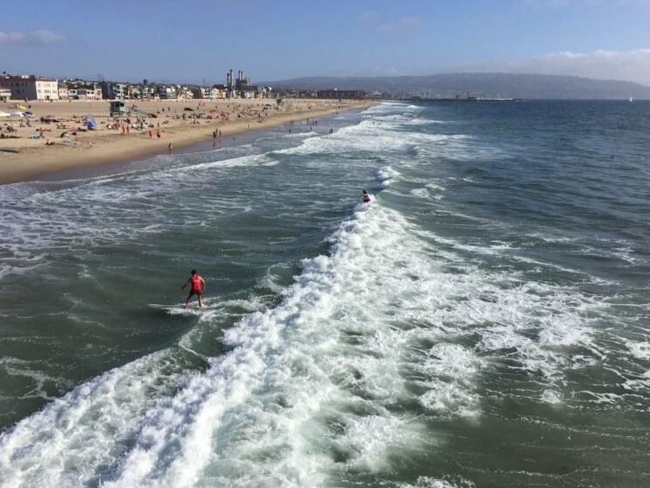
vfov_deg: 46.8
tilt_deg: -14.3
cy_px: 244
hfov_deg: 59.9
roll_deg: +0.8
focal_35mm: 30
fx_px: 564
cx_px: 314
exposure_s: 1/3968
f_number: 2.2
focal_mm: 4.15
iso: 32
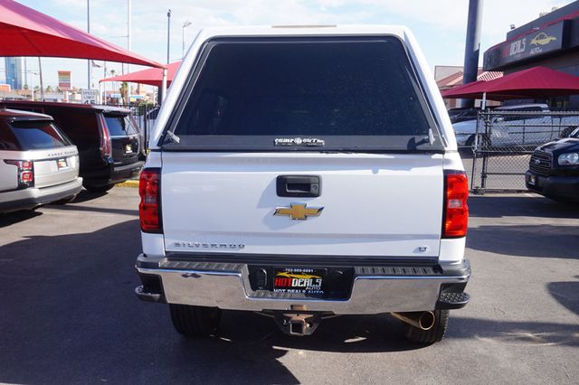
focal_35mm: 34
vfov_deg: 38.3
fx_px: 555
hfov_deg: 55.1
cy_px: 192
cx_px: 290
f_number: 10
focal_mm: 23
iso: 100
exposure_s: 1/80
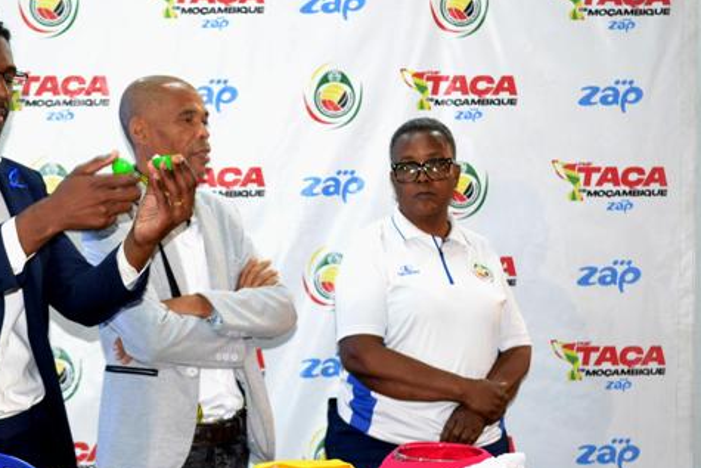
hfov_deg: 26.4
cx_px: 215
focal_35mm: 76
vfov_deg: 17.9
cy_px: 275
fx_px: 1480
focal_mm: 36
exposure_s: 1/60
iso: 1600
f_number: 5.6
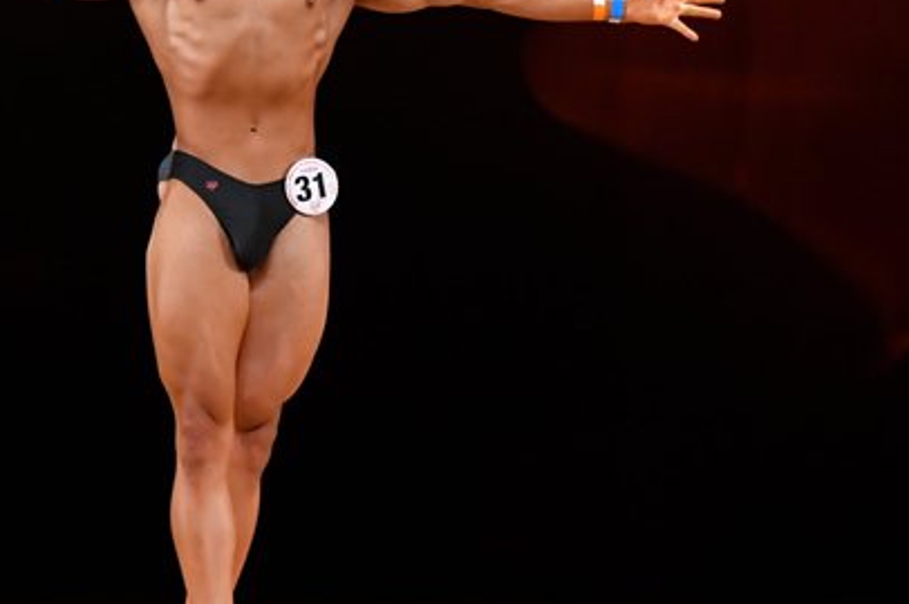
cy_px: 186
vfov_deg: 3.2
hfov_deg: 4.8
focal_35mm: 430
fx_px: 10848
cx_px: 384
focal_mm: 150
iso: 3200
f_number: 5.6
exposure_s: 1/400
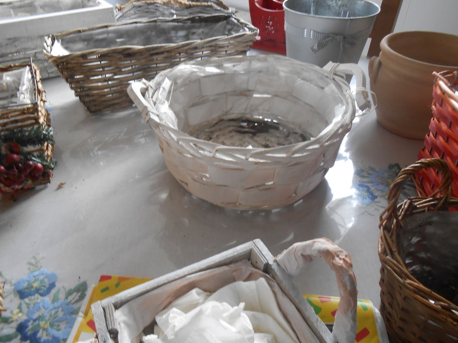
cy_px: 172
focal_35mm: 26
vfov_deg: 53.1
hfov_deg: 67.3
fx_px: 344
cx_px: 229
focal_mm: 4.6
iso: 160
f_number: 3.5
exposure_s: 1/30
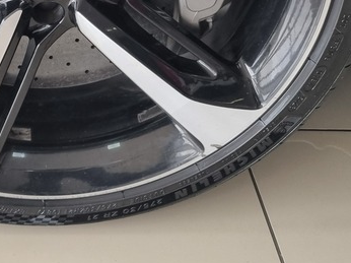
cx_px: 27
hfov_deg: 24.5
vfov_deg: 17.5
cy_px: -114
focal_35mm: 77
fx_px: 780
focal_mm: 5.4
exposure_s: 1/100
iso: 80
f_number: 1.8
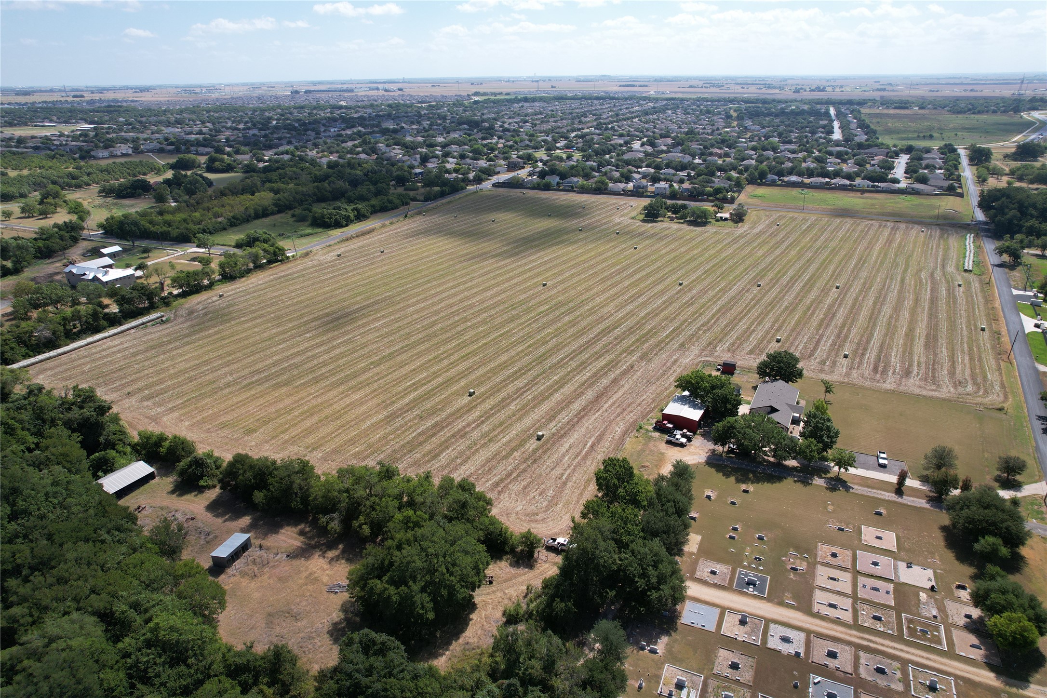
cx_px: 524
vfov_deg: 57.2
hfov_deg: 78.6
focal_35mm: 22
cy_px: 349
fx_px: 640
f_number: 2.8
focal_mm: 8.38
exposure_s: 1/2000
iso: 110
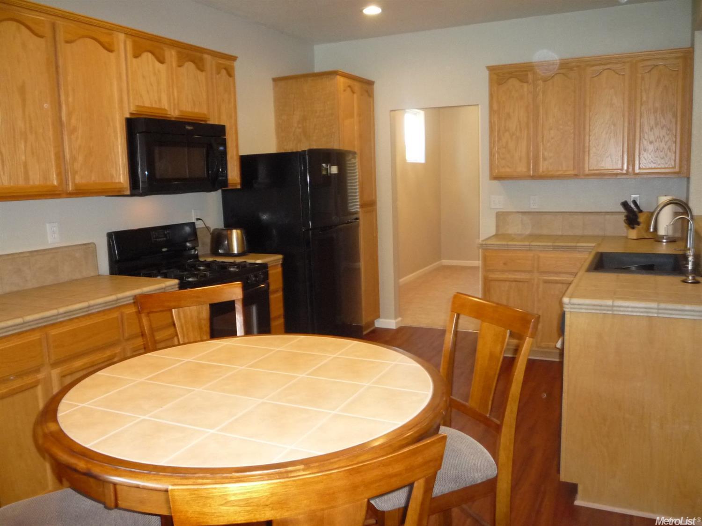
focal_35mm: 30
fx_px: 608
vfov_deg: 46.8
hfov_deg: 60.0
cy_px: 263
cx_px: 351
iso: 400
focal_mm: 5.2
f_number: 3.3
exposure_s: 1/30
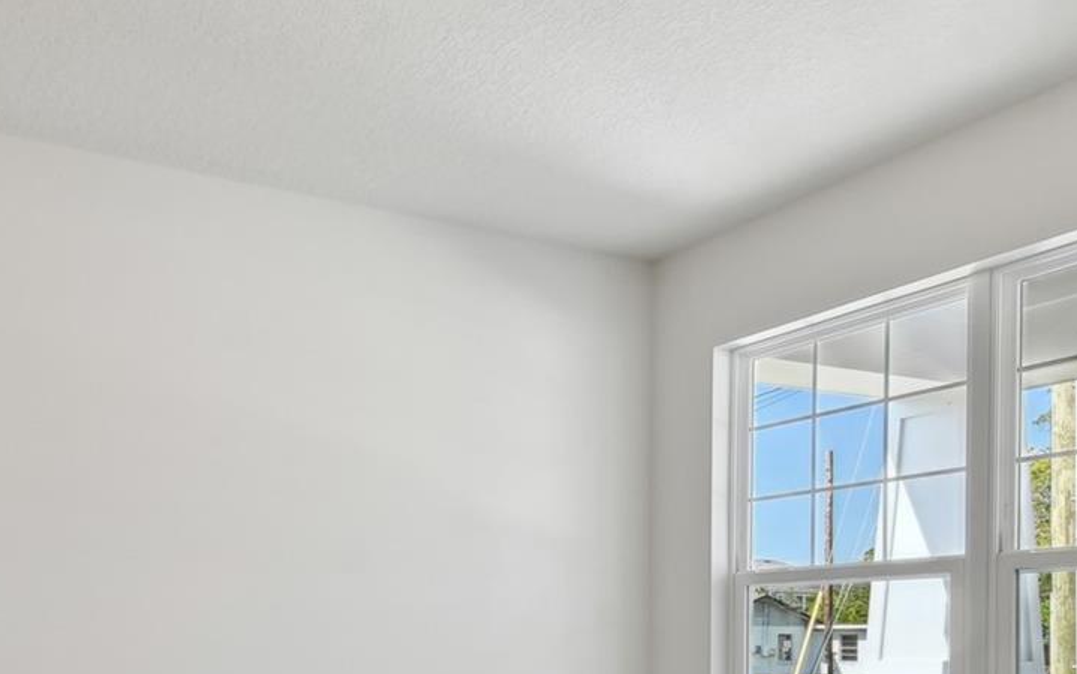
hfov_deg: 53.6
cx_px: 246
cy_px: 629
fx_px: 998
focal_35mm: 34
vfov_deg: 34.8
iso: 100
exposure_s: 1/30
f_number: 7.1
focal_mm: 10
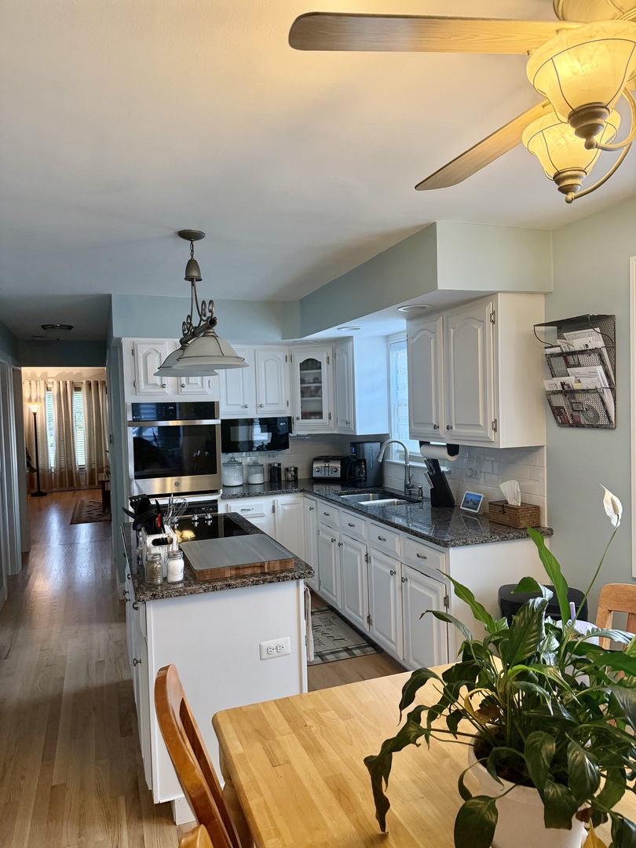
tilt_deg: -2.9
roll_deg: +1.3
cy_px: 424
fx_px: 588
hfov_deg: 56.8
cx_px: 318
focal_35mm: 24
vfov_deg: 71.6
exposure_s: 1/120
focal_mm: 6.76
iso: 320
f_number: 1.78
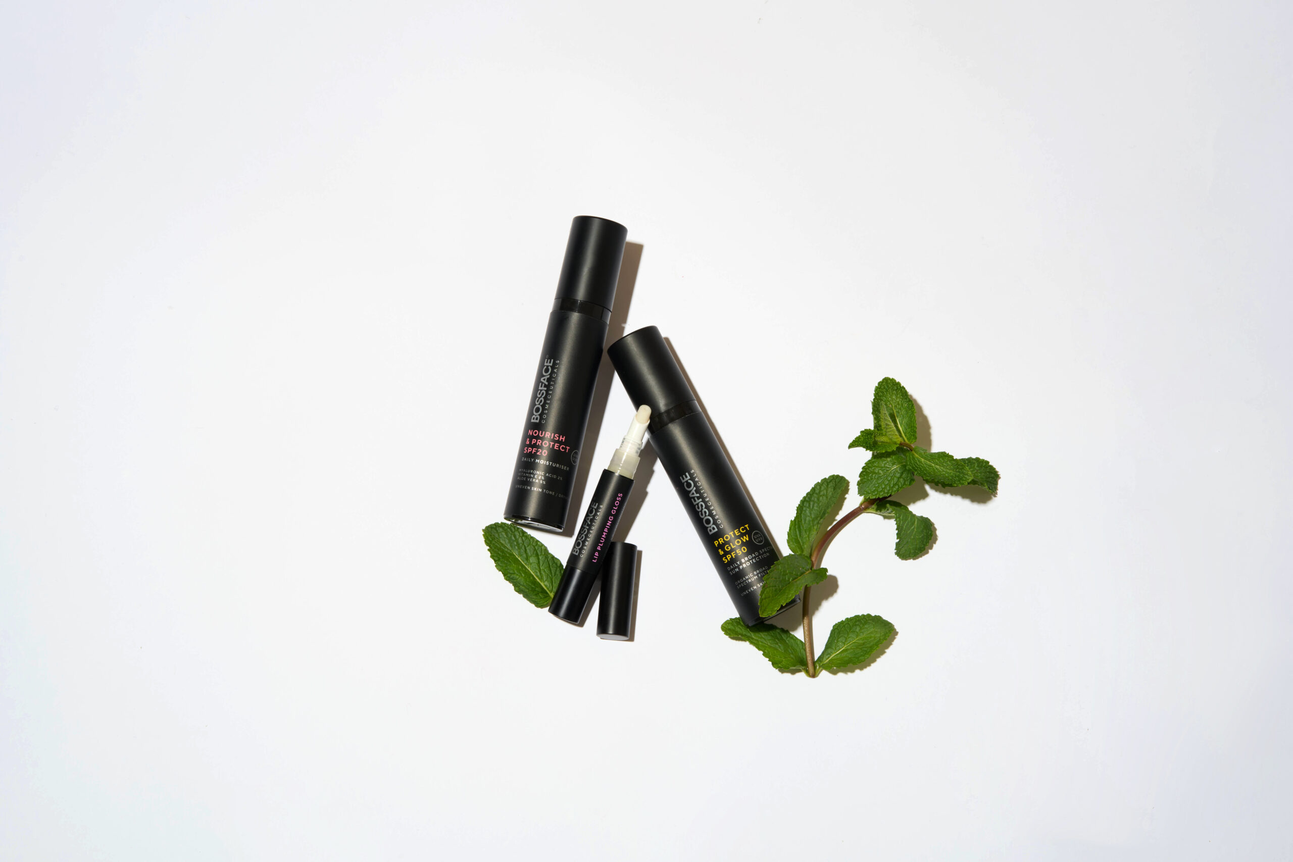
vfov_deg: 24.6
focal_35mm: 55
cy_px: 431
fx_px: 1975
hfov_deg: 36.2
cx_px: 646
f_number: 16
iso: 160
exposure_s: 1/160
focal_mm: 55
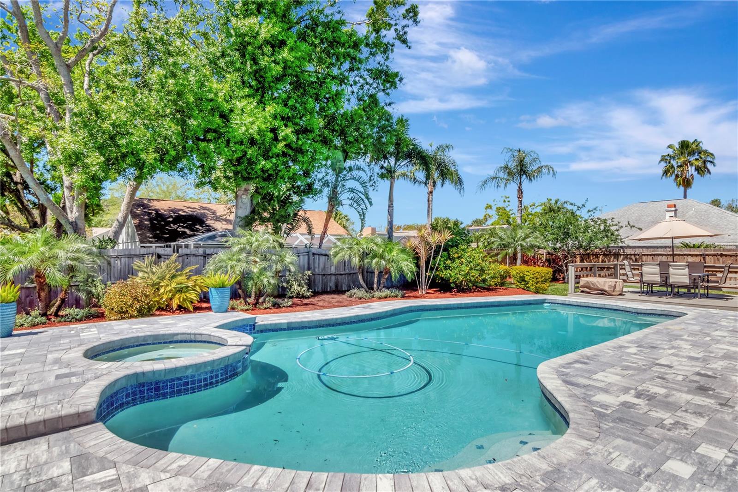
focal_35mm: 20
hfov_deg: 85.4
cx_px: 369
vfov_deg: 63.2
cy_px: 246
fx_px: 400
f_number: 9
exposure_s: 1/1600
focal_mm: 13
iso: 640
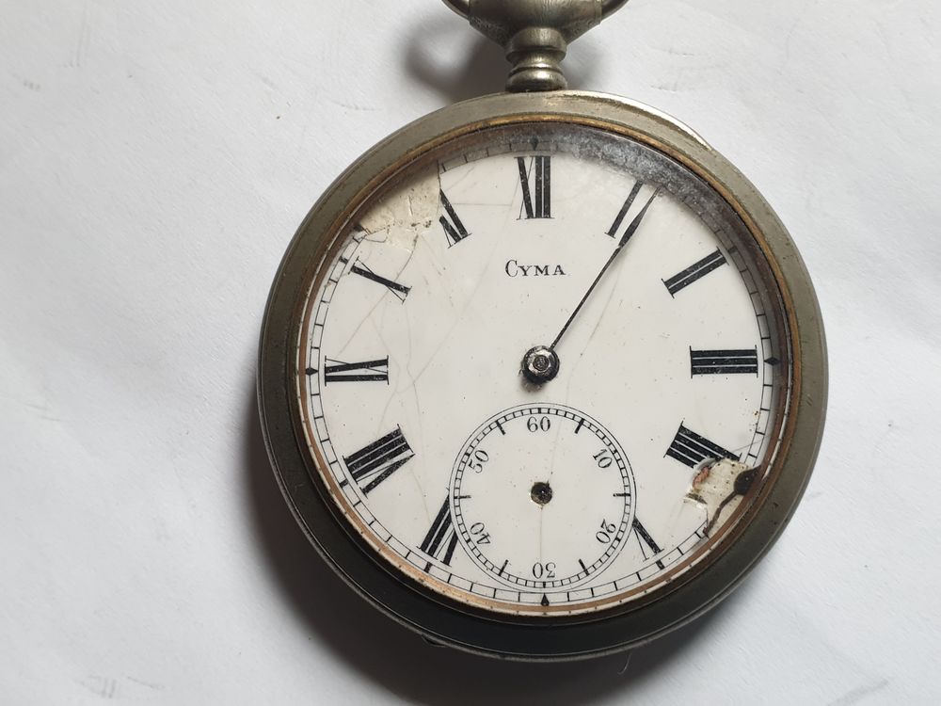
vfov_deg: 53.1
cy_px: 353
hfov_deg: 67.3
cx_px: 470
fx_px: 707
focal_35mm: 26
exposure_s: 1/50
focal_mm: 4.3
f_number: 2.4
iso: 160
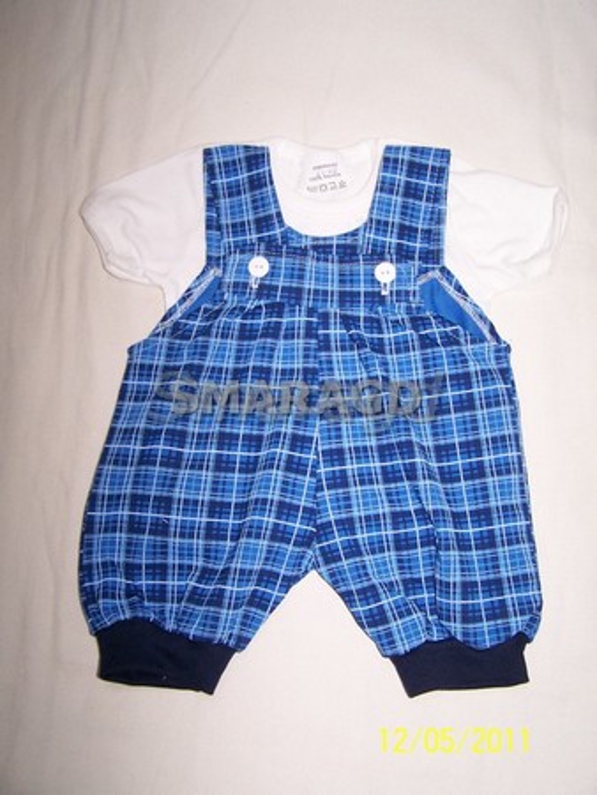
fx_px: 873
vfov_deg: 49.0
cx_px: 298
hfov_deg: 37.8
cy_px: 398
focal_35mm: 38
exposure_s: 1/60
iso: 80
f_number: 2.8
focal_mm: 6.3
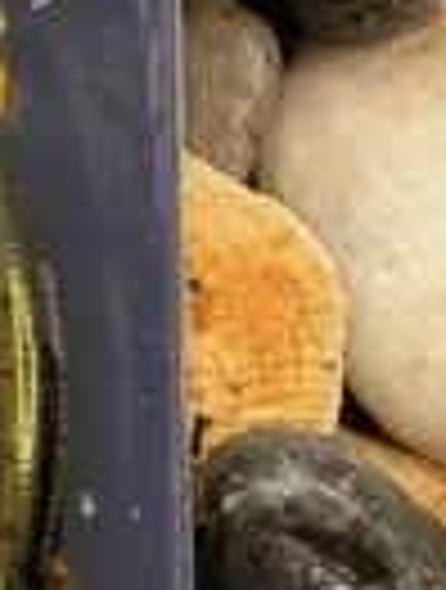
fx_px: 1573
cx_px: -18
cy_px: 513
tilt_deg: -73.0
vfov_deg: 20.9
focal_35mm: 92
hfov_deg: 15.8
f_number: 2.2
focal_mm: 2.22
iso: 100
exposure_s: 1/99
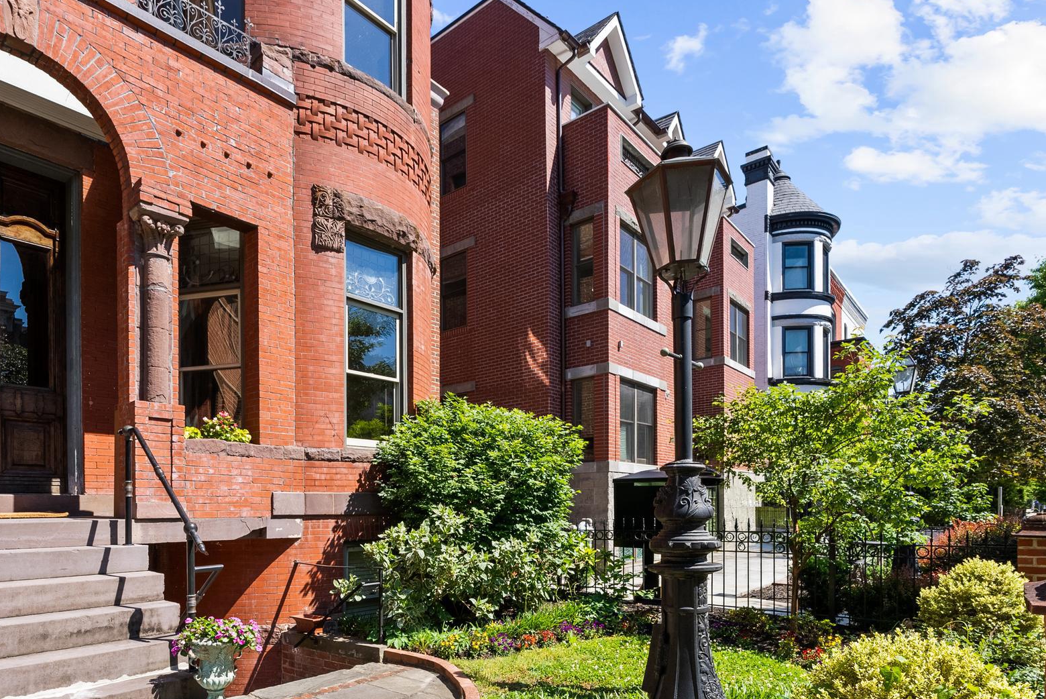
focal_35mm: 21
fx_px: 610
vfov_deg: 58.5
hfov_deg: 80.8
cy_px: 453
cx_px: 457
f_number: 9
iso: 200
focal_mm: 16
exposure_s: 1/250
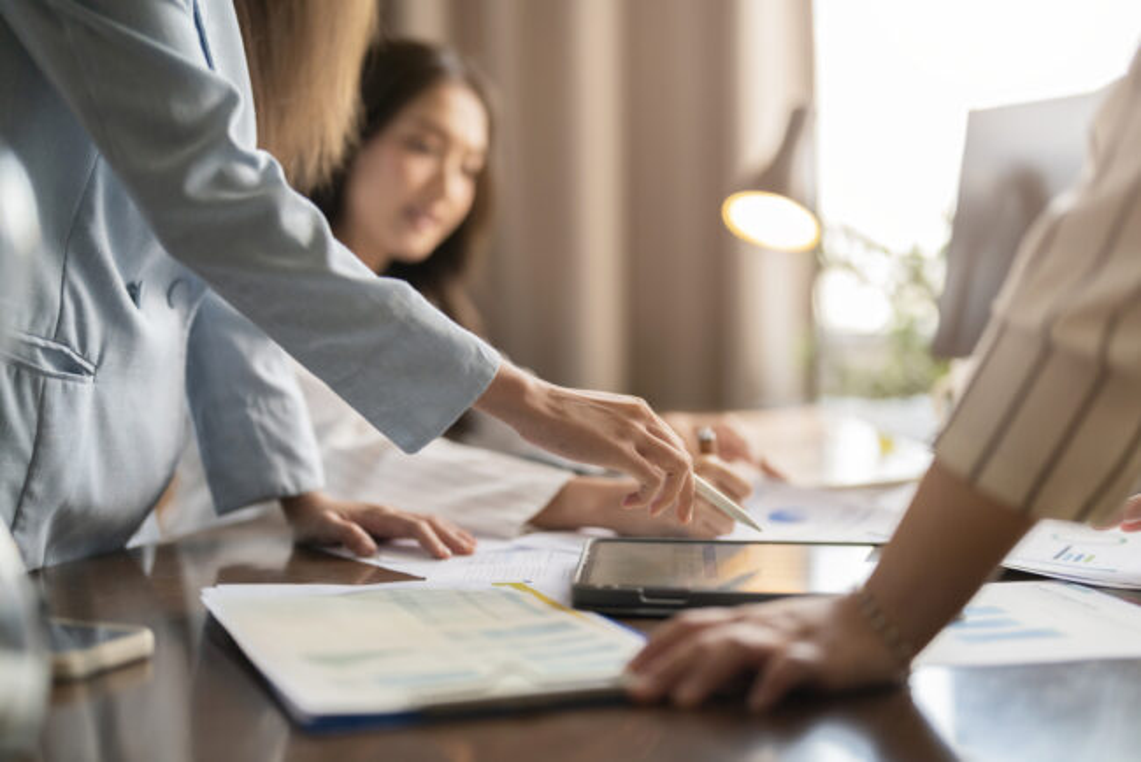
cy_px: 381
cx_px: 570
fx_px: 1585
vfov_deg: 27.0
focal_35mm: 50
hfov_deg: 39.6
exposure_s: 1/2000
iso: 640
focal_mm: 50
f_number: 1.2
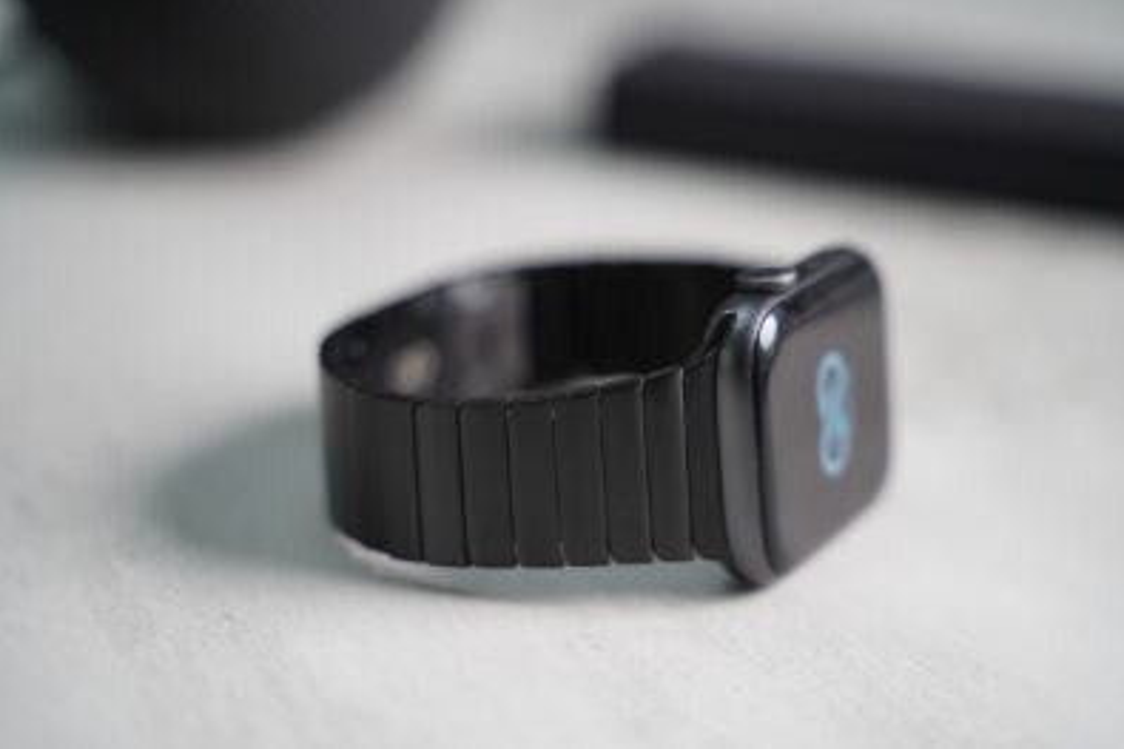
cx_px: 566
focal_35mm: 76
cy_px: 372
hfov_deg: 26.7
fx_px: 2372
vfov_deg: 17.9
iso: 800
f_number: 3.2
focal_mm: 75
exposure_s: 1/80
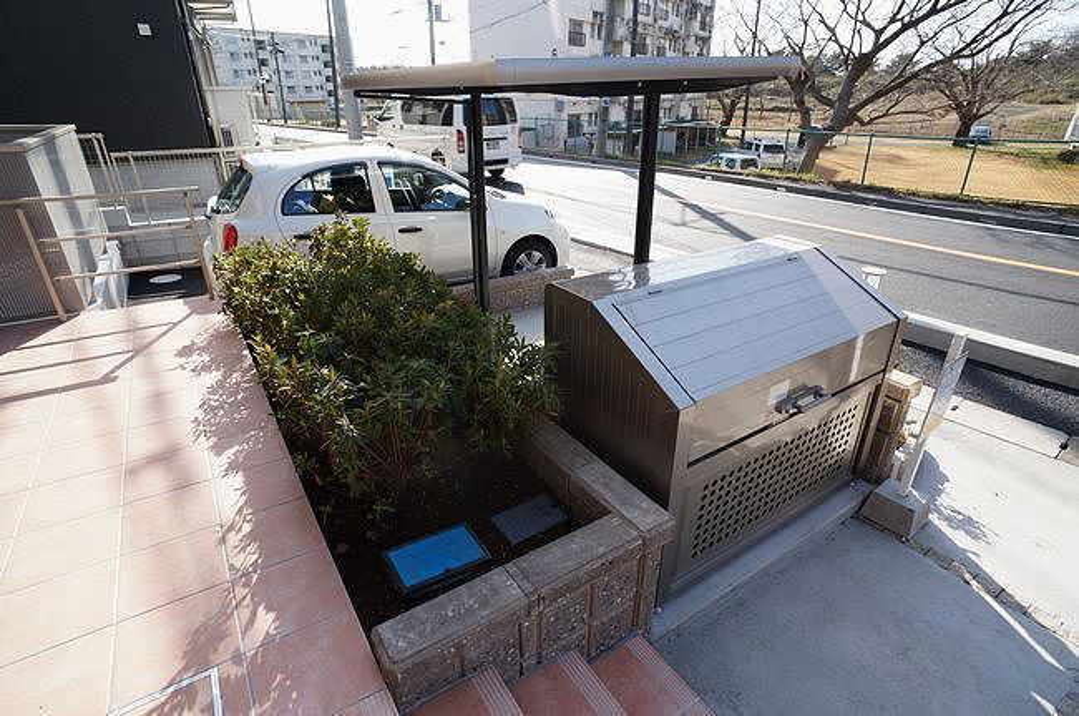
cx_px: 540
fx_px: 718
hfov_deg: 73.8
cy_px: 358
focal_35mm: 24
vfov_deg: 53.0
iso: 100
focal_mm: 16
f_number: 7.1
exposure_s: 1/100
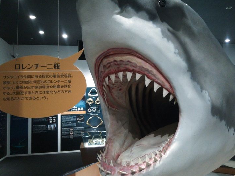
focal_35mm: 32
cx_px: 132
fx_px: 217
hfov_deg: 56.6
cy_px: 83
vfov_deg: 44.2
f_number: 2.5
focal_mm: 4.21
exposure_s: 1/15
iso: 400
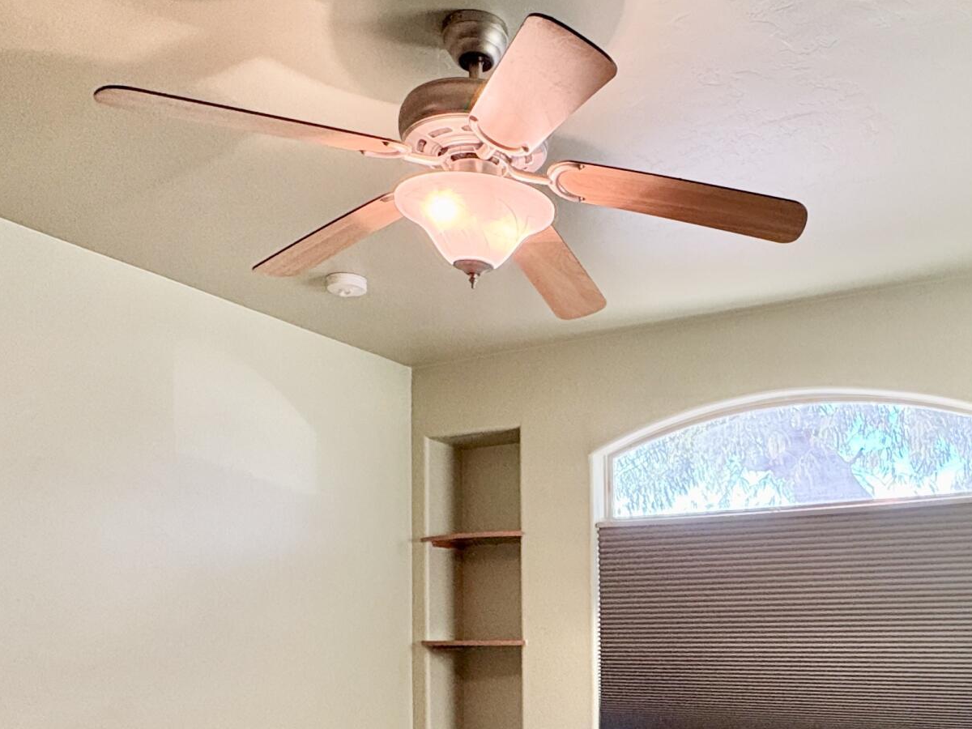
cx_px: 629
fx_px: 983
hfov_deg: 51.9
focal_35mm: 35
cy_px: 623
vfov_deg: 38.5
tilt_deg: +1.1
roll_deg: +1.1
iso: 400
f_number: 2.2
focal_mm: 2.22
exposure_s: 1/120
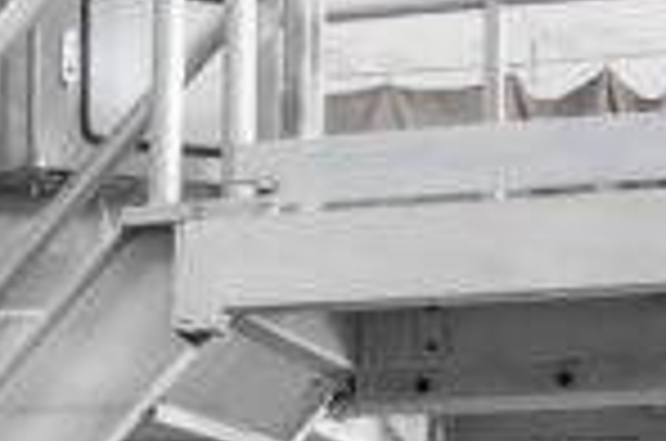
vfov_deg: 5.7
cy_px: 1123
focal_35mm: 229
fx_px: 4227
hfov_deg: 8.4
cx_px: -765
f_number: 4
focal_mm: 33
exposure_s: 1/60
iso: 1600
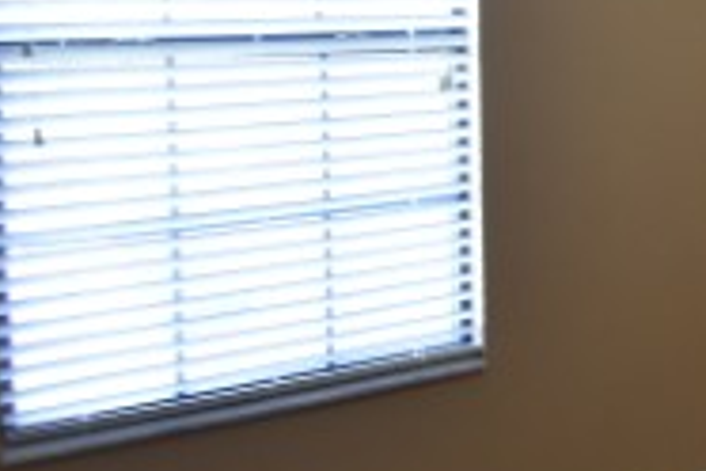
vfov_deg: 22.8
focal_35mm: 58
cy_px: 42
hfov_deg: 25.7
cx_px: 1059
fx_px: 1137
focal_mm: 10
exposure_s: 1/30
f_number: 3.5
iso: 800
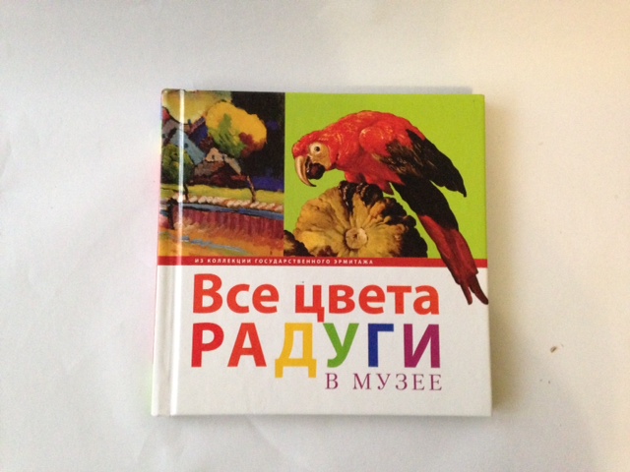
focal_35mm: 33
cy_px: 236
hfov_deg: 55.4
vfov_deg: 42.9
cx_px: 315
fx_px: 601
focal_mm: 4.12
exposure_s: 1/15
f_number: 2.4
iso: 640
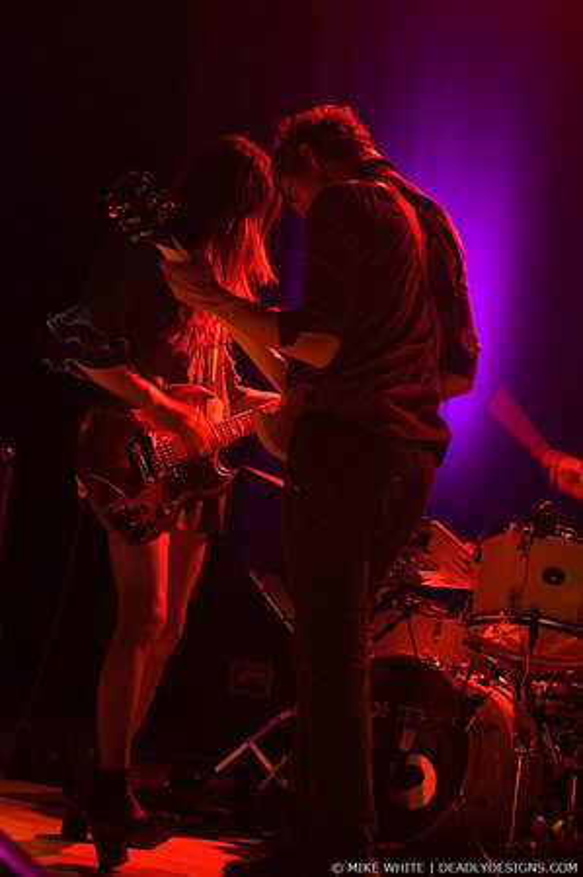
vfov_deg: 28.1
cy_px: 438
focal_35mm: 72
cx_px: 292
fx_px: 1753
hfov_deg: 18.9
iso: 800
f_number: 2.8
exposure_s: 1/50
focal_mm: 48
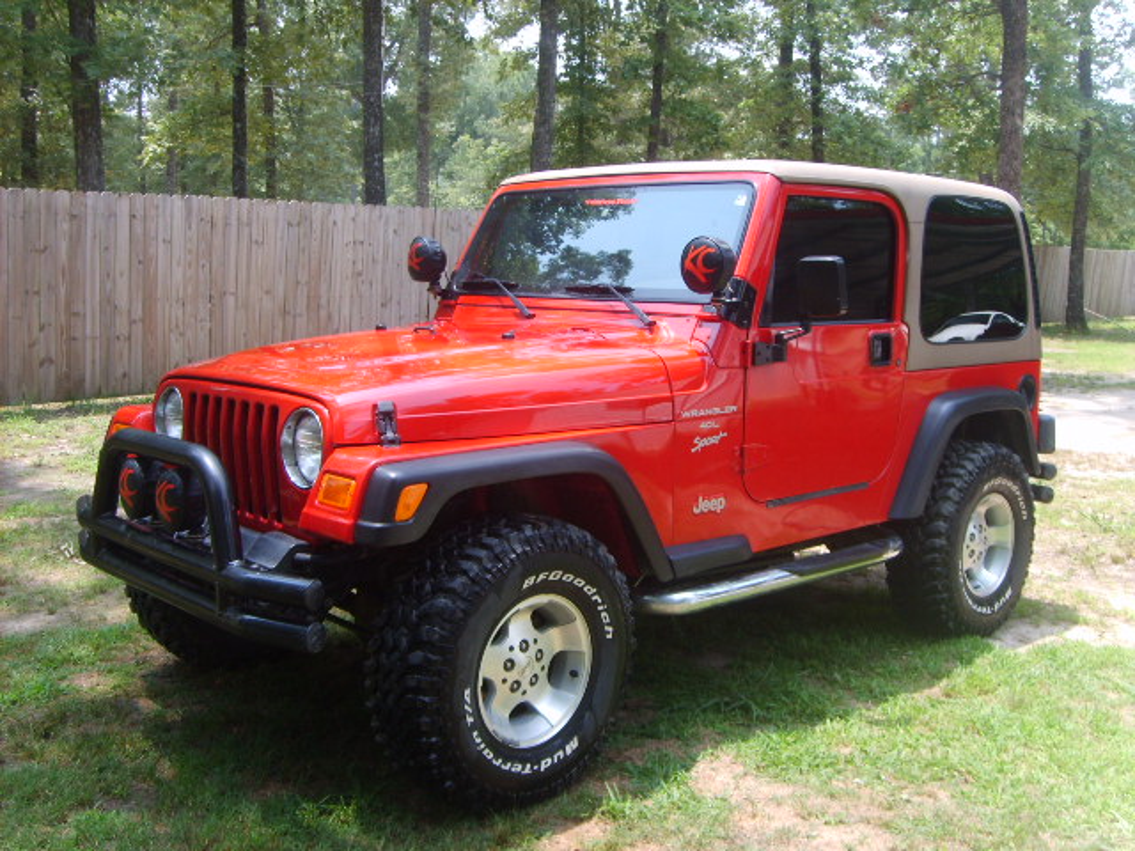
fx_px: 1148
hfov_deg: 52.6
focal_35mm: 35
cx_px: 568
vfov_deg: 40.7
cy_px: 426
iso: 50
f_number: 2.8
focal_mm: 5.8
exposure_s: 1/250
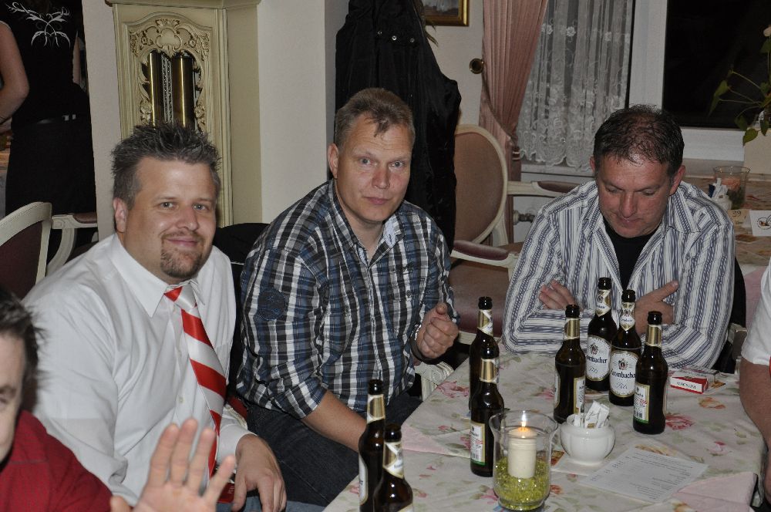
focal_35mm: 63
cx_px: 386
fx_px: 1347
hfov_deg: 31.9
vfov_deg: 21.5
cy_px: 256
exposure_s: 1/60
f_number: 5.6
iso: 800
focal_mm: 42
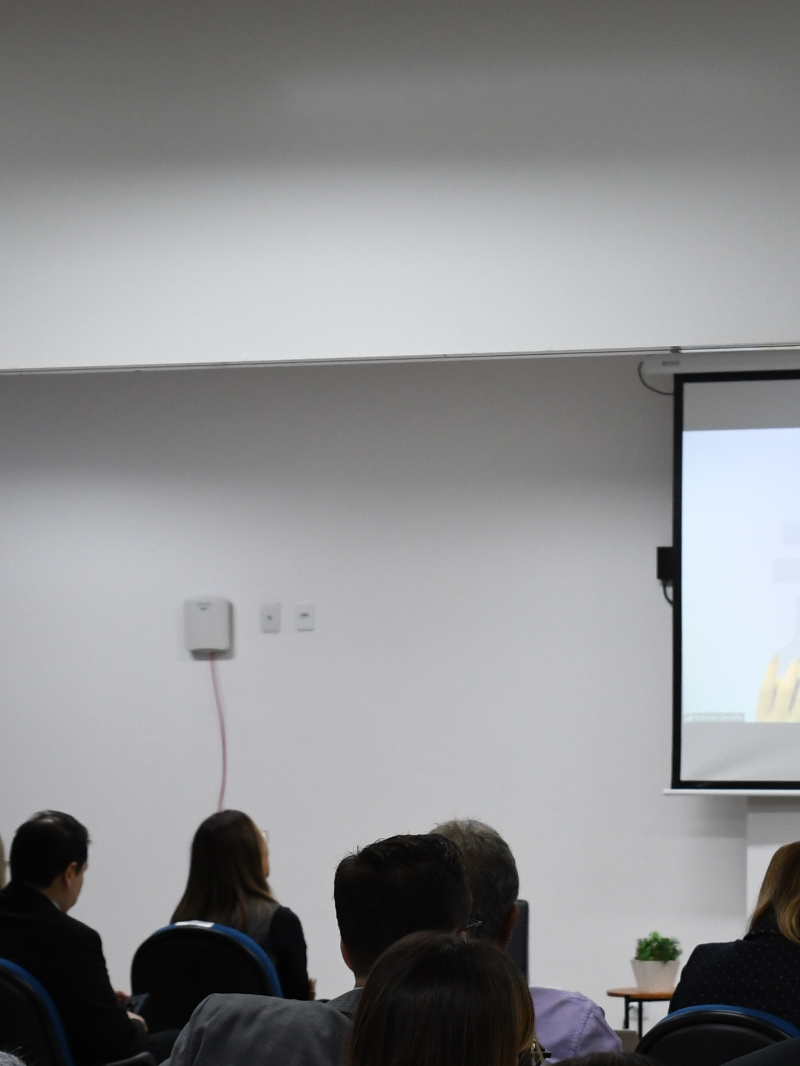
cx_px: 954
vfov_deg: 16.3
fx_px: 3728
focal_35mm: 121
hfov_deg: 12.0
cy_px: 621
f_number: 4.5
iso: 1000
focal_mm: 36
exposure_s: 1/125
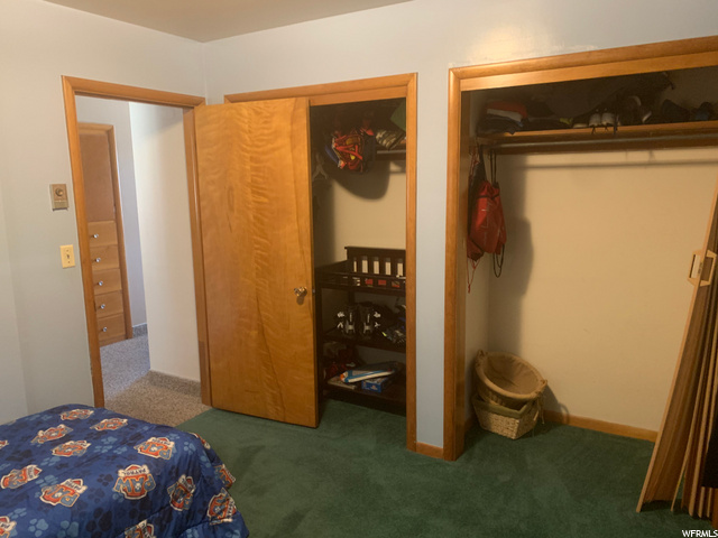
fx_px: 539
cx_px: 359
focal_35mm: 26
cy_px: 269
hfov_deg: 67.3
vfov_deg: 53.1
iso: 500
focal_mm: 4.25
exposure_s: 1/30
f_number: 1.8
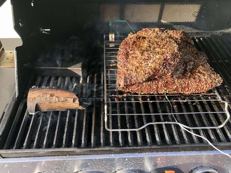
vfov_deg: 49.7
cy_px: 86
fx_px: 187
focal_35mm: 28
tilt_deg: -46.5
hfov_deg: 63.4
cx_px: 116
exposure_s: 1/120
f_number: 1.8
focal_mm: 3.99
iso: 40
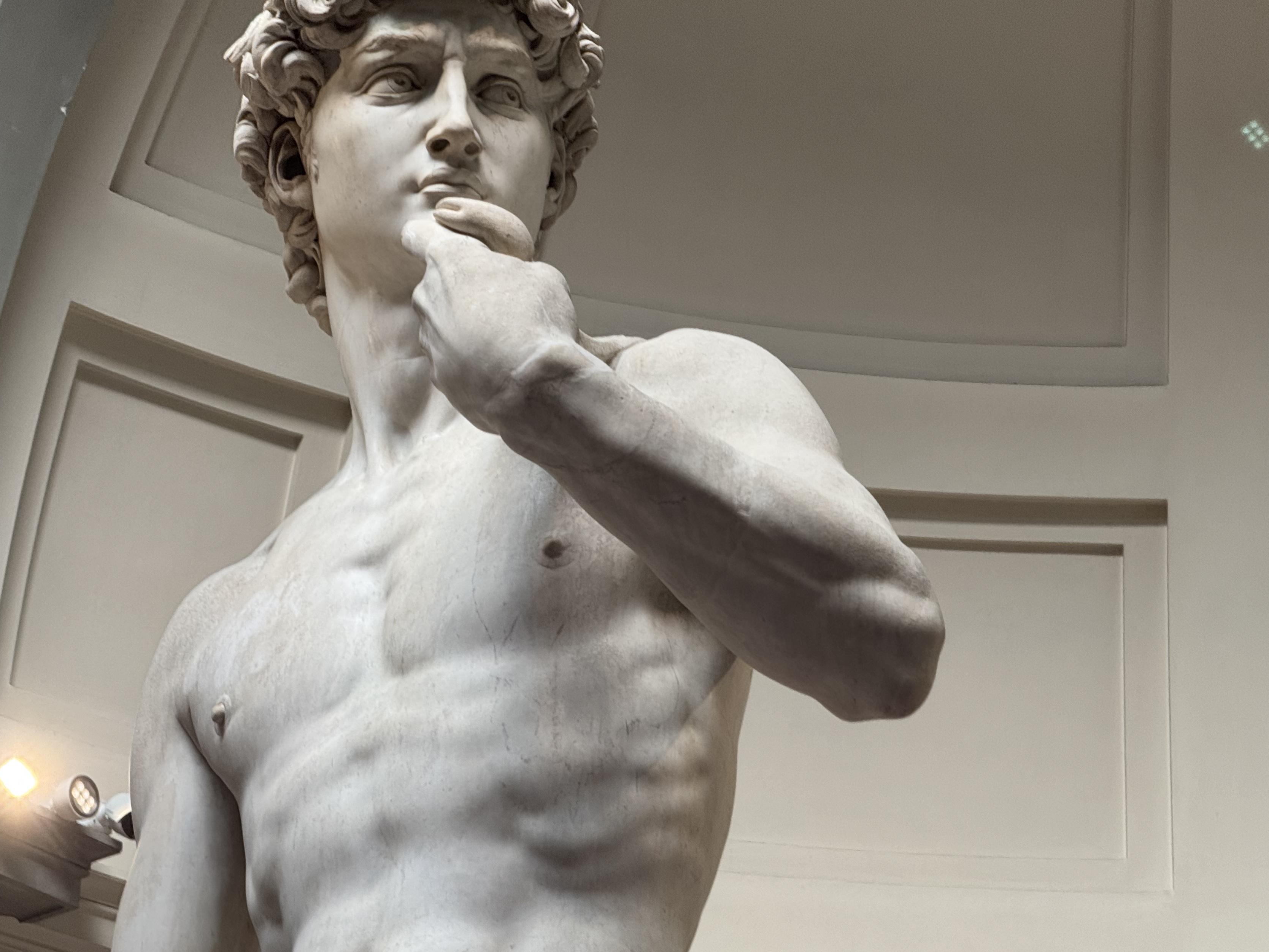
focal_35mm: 145
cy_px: 459
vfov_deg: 10.2
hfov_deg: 13.6
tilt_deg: +25.8
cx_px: 696
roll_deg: -1.5
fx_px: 5316
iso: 160
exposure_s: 1/100
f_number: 2.8
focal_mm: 15.66
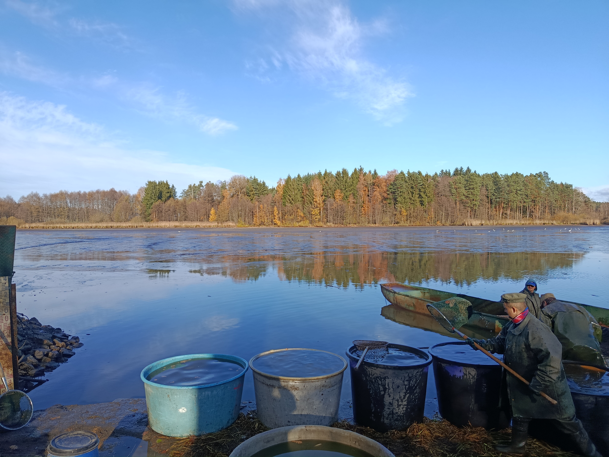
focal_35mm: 24
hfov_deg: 71.6
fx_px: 422
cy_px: 228
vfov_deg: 56.8
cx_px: 304
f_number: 1.7
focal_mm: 5.24
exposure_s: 1/352
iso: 50
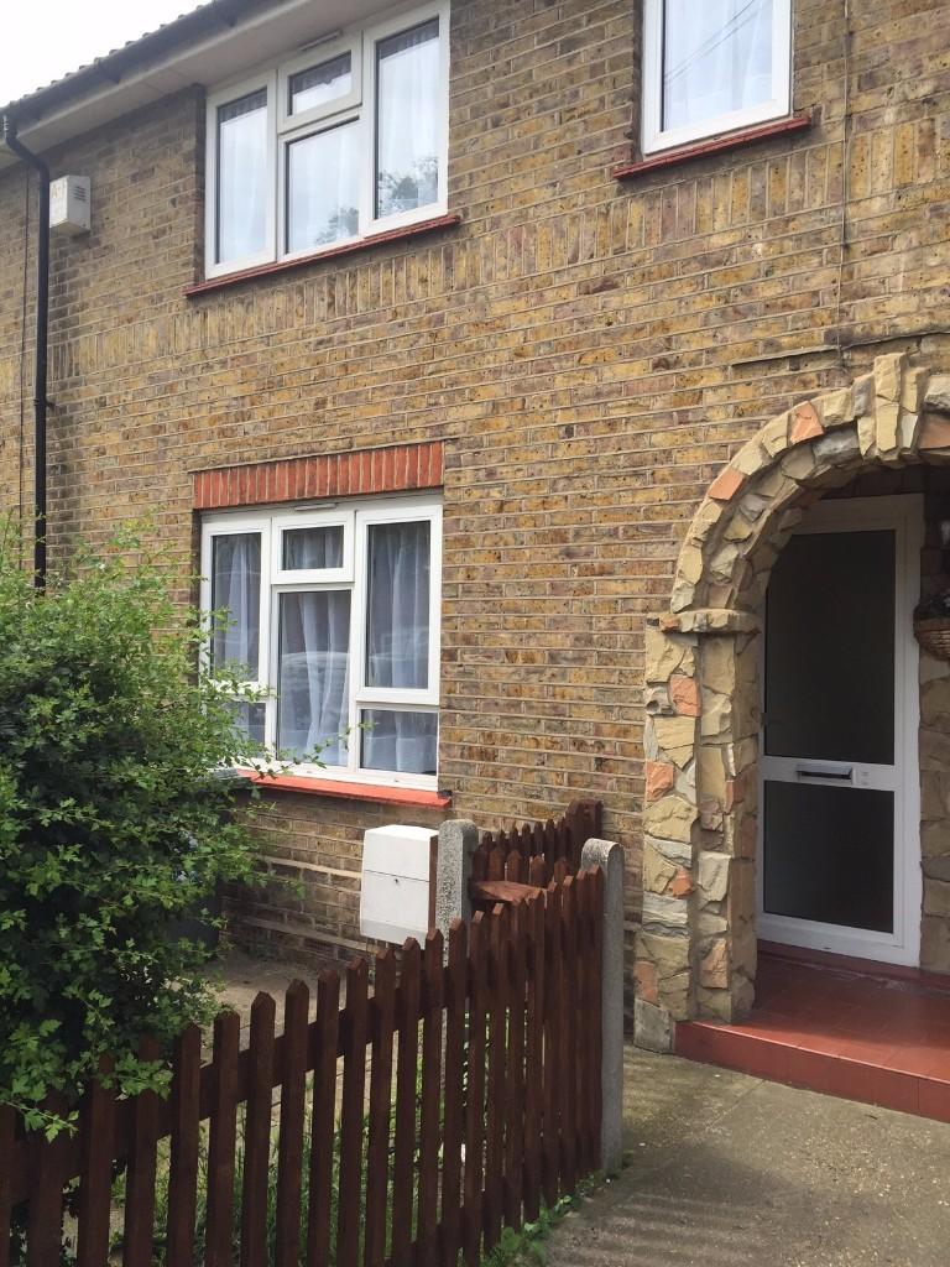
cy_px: 634
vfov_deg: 61.7
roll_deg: -1.2
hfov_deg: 48.2
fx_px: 1061
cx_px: 475
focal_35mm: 29
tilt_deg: +0.4
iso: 32
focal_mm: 4.15
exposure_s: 1/920
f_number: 2.2
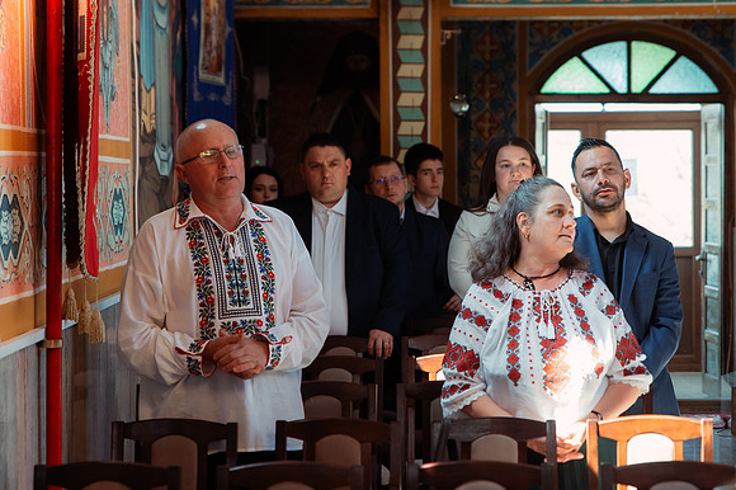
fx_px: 2154
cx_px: 388
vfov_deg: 12.9
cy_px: 121
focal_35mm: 105
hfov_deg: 19.4
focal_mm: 70
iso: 1000
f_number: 3.2
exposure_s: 1/250
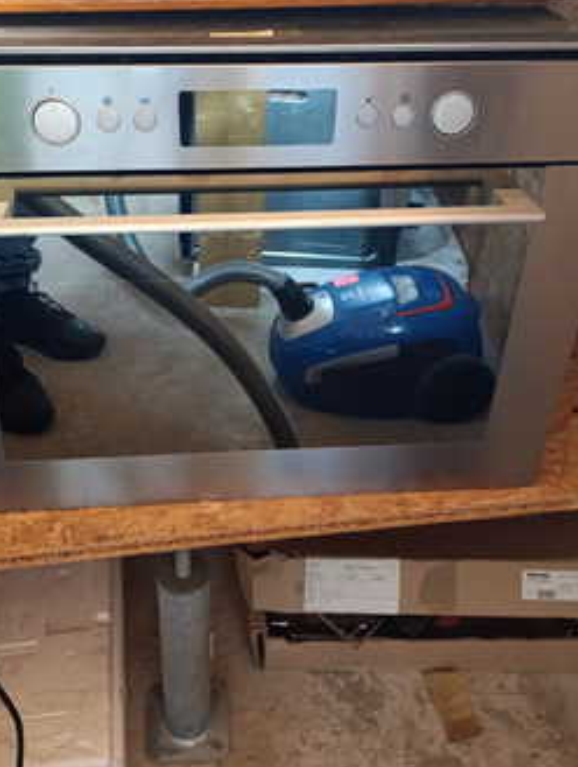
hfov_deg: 40.7
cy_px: 305
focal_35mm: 35
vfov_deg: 52.2
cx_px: 239
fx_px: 777
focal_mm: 6.14
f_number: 1.6
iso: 6400
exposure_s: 1/25
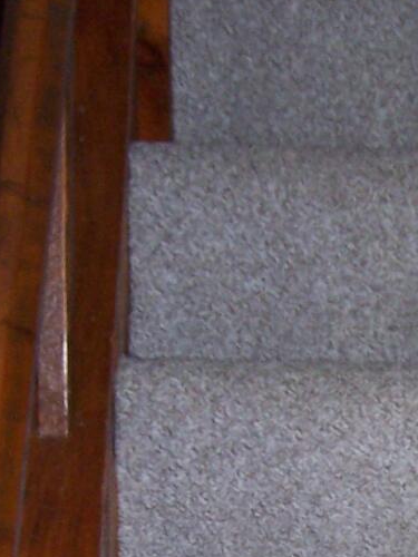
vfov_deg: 12.6
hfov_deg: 9.6
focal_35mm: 152
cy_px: 713
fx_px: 2447
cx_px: 505
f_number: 2.8
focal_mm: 6.3
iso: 140
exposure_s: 1/60
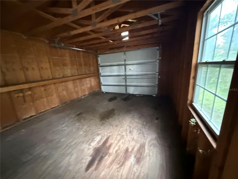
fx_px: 96
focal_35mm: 14
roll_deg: +4.1
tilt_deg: -14.0
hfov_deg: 102.1
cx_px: 119
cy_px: 90
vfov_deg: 85.7
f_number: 2.2
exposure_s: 1/35
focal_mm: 2.22
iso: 1600
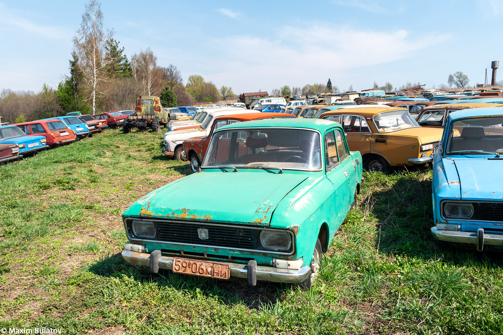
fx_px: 377
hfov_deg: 67.4
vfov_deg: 47.9
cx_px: 252
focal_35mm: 27
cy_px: 168
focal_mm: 18
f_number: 8
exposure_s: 1/250
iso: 100
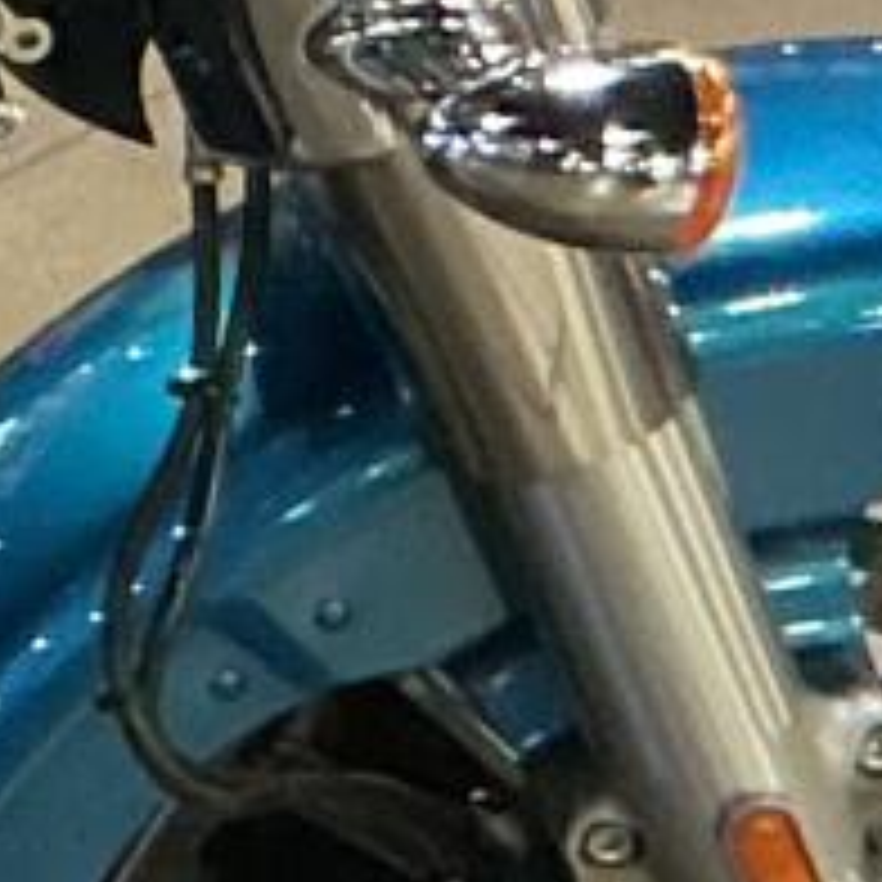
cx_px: -2290
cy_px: 374
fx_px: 7524
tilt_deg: -28.1
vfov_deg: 6.7
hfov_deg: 5.9
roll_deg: -3.9
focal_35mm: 261
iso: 200
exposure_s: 1/60
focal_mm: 3
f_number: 1.8
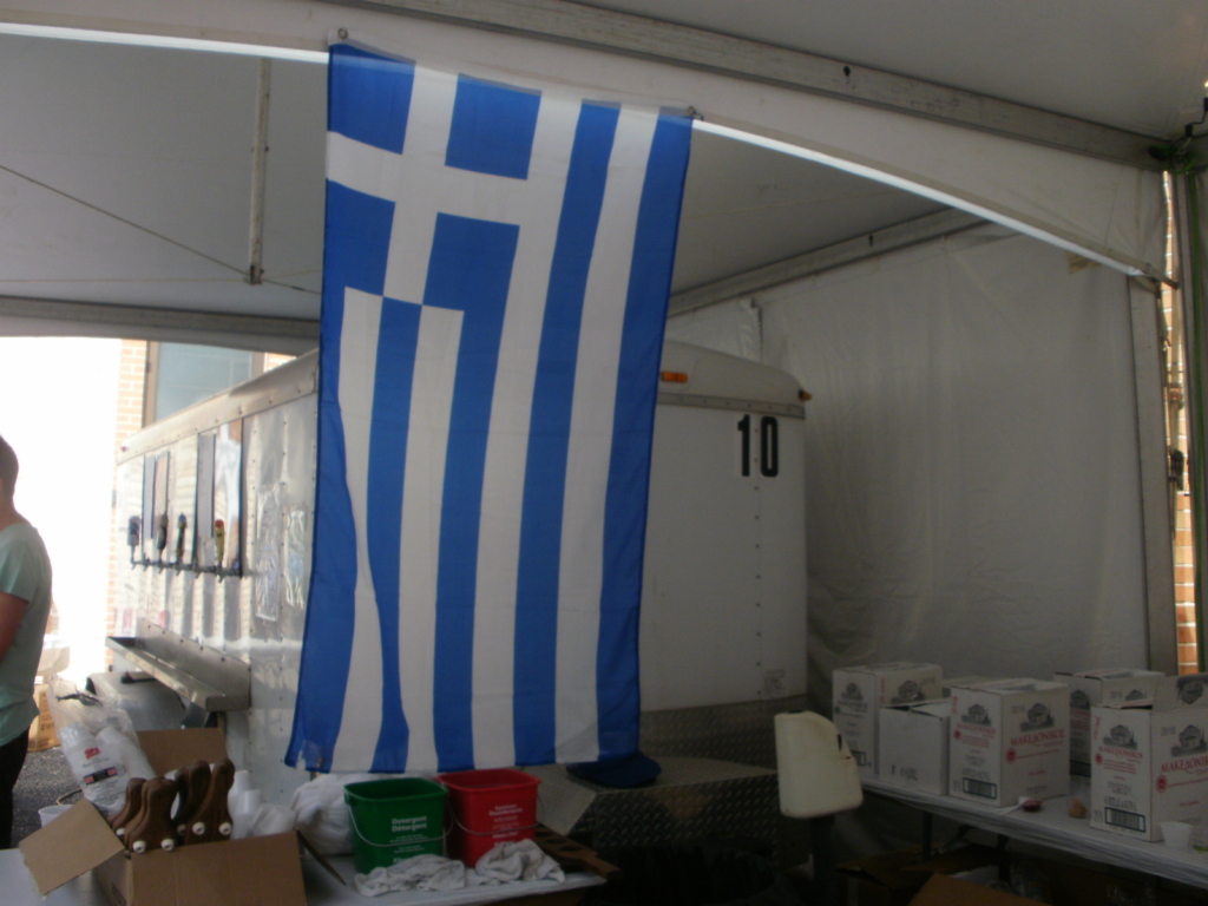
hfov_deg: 51.4
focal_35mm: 36
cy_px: 453
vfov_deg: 39.7
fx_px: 1256
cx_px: 604
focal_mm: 6.3
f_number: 5.6
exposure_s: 1/100
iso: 100
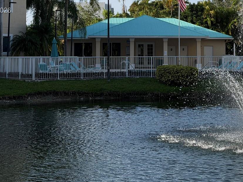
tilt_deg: +4.3
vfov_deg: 15.7
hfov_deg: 21.0
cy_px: 11
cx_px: 155
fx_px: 653
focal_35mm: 93
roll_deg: +0.9
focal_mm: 6.76
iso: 64
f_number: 1.78
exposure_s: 1/3534
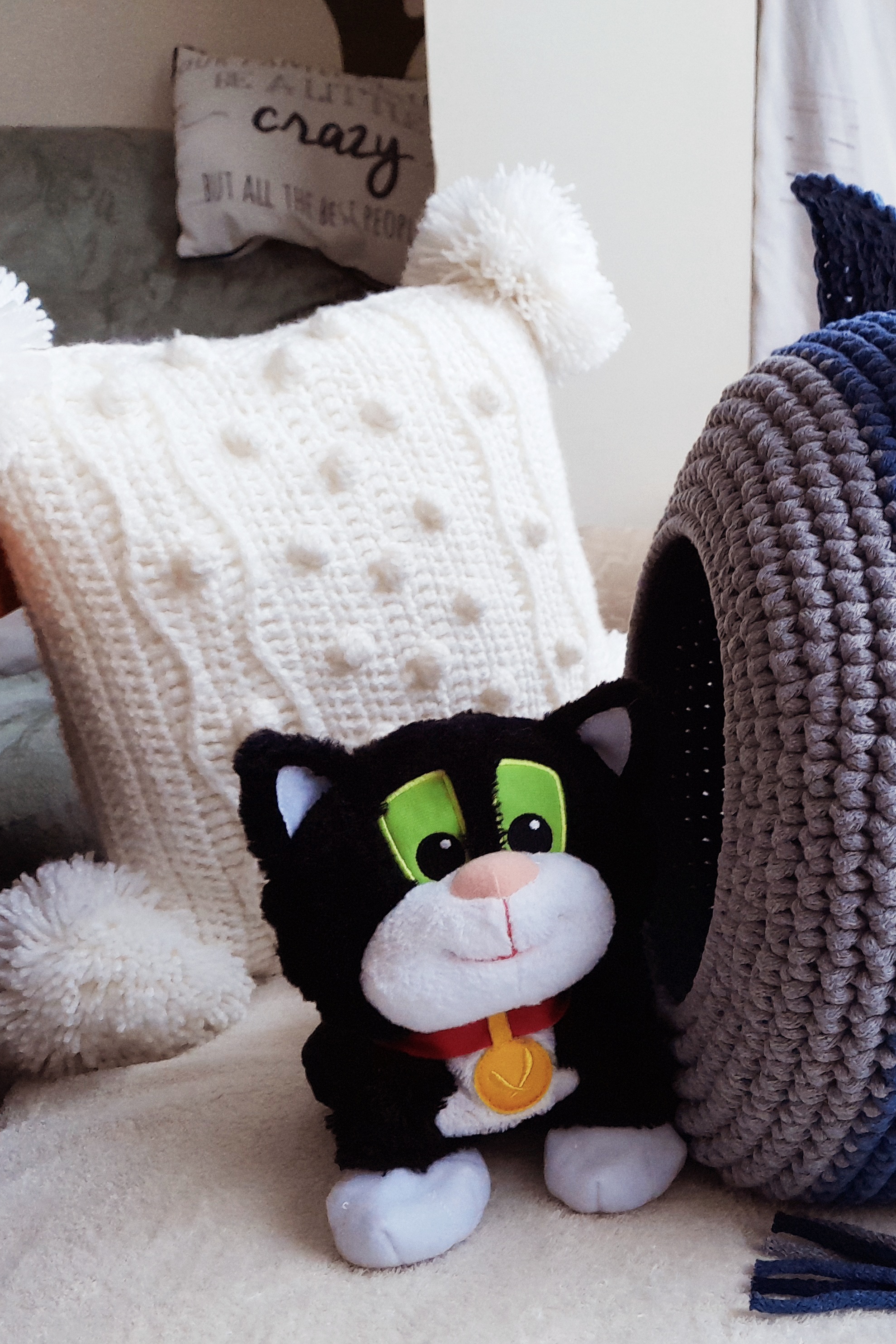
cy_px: 676
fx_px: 1307
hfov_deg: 35.3
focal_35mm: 35
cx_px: 833
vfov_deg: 54.4
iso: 200
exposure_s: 1/17
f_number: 2
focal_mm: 4.6
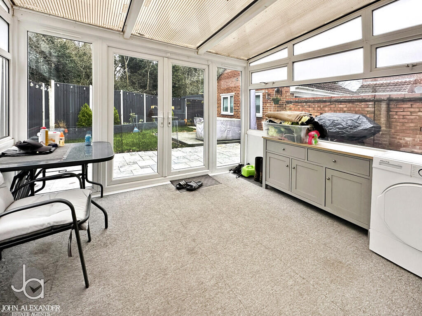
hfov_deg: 102.1
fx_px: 171
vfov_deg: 85.7
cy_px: 158
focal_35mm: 14
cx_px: 211
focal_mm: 2.22
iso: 250
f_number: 2.2
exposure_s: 1/99
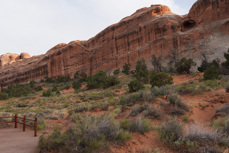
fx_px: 178
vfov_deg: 46.4
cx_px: 114
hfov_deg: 65.5
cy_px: 76
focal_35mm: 28
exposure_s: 1/100
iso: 200
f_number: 9
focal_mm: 28
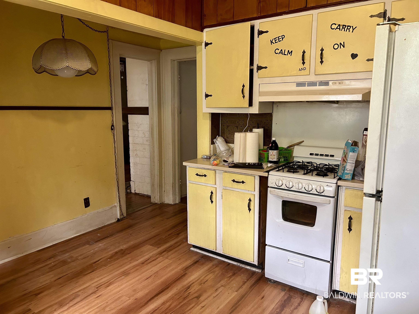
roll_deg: +0.1
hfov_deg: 67.3
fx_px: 315
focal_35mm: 26
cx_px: 210
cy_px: 157
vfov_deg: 53.1
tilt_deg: -8.9
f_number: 1.5
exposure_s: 1/60
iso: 320
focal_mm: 5.7
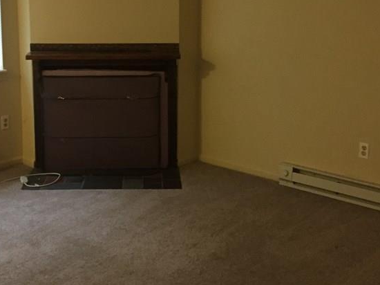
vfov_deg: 26.8
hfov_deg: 35.5
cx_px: 162
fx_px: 593
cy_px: 82
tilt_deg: -10.5
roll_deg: -1.0
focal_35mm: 54
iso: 250
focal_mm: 4.15
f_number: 2.2
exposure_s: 1/20
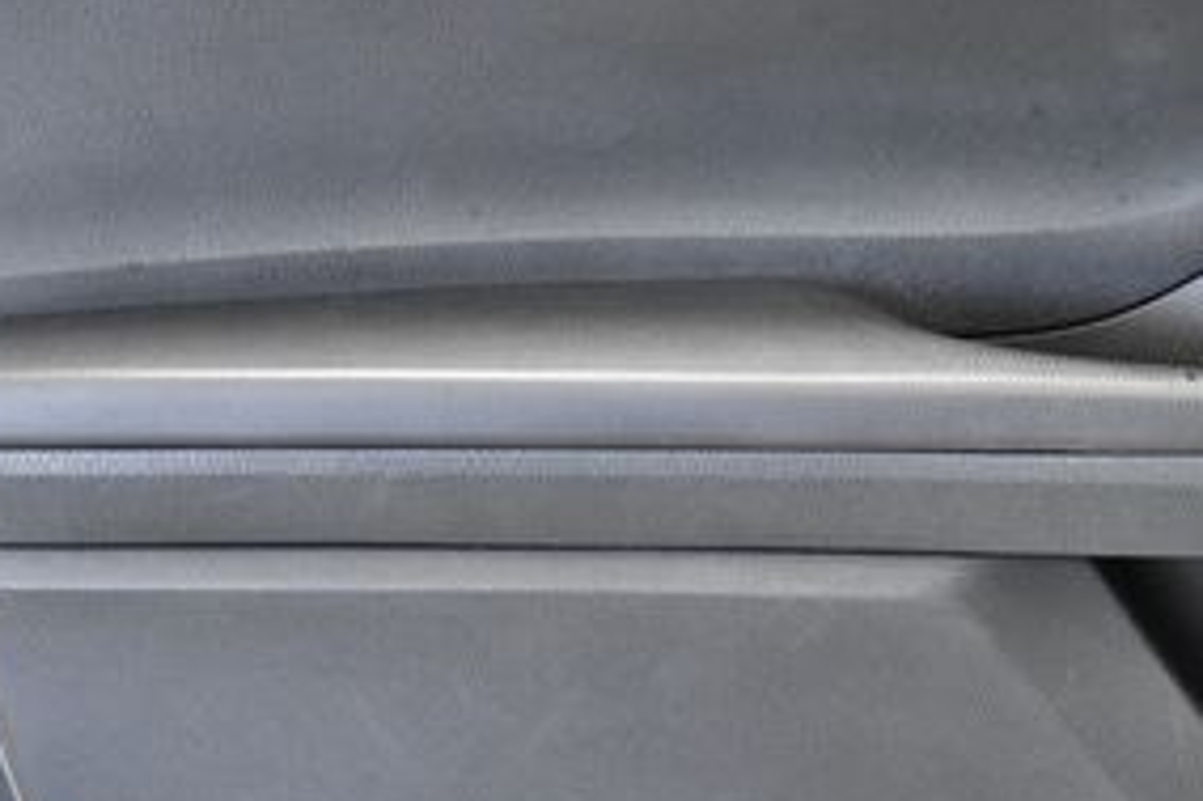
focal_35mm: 115
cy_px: 269
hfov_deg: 17.2
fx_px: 3841
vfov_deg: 11.9
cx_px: 1305
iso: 2500
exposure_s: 1/200
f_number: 4.5
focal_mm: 34
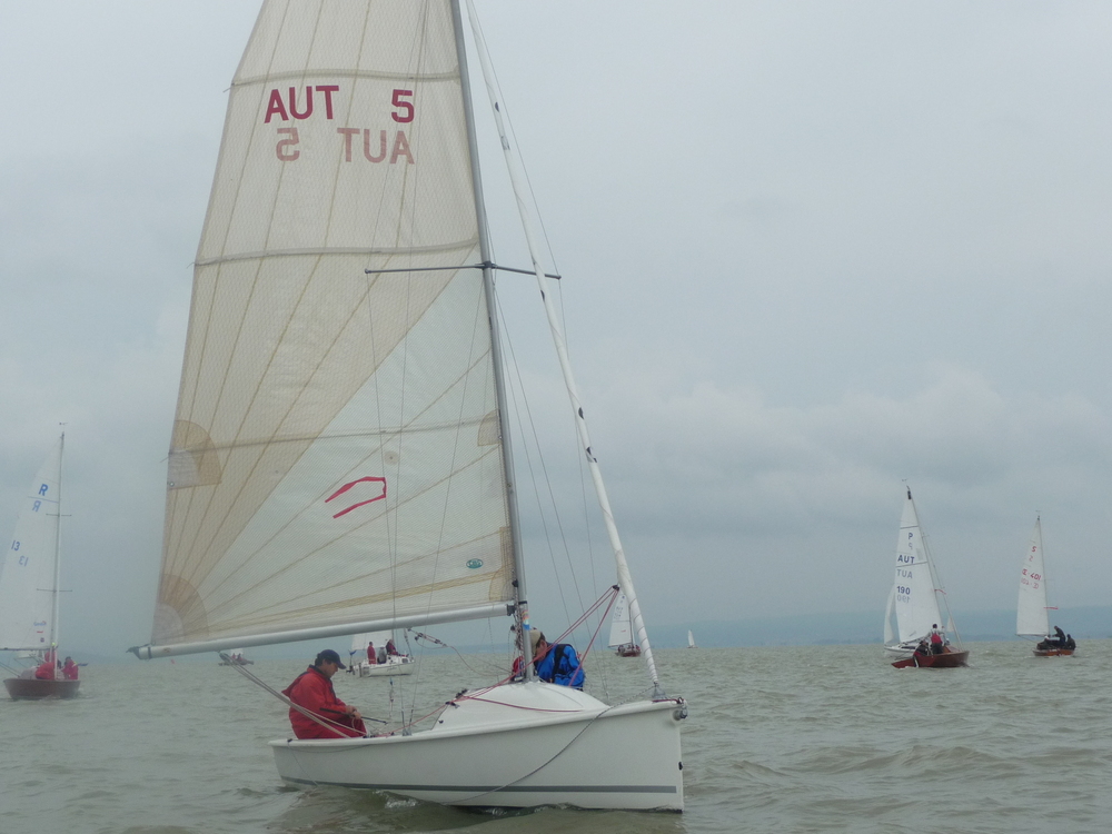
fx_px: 1960
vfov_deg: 24.0
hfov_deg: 31.7
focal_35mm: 61
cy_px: 417
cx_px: 556
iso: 125
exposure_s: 1/500
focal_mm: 9.3
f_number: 4.3
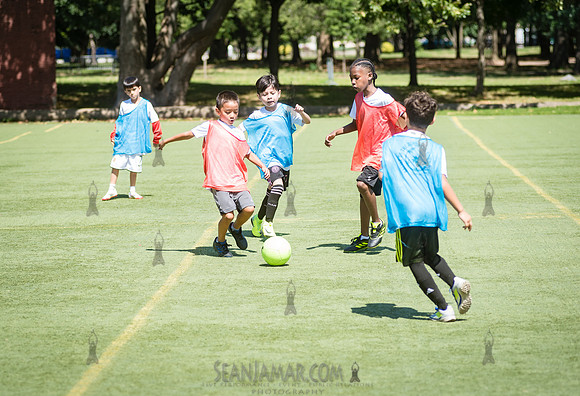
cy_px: 198
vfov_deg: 9.6
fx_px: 2354
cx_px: 232
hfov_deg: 14.0
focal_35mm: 145
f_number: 4
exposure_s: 1/1000
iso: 200
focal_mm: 120
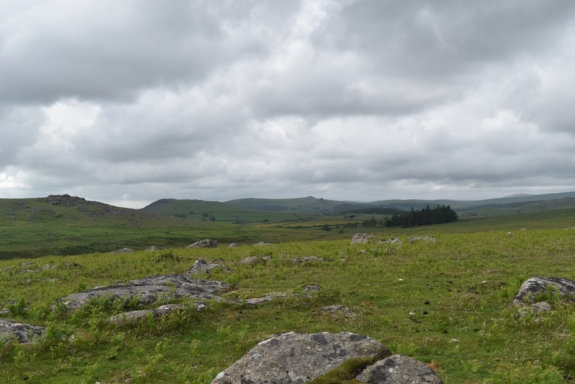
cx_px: 288
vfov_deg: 36.9
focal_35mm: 36
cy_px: 192
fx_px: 575
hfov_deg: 53.1
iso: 100
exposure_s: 1/250
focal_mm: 24
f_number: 8
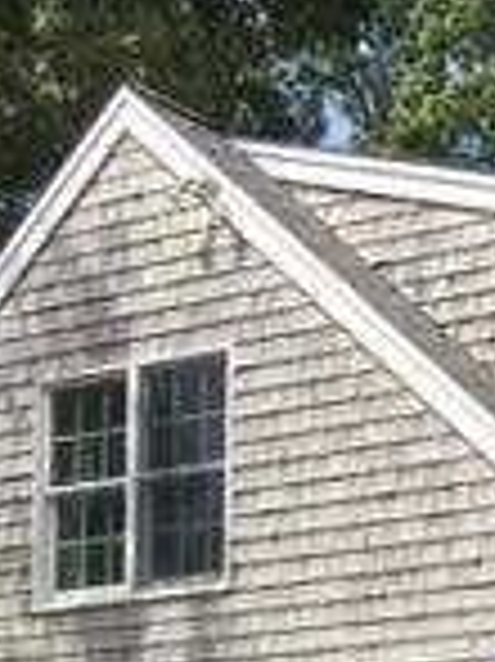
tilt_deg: +2.1
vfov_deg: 14.4
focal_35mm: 126
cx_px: 824
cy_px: 1040
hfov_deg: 11.1
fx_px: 2406
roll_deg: +0.2
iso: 32
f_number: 2.2
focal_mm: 4.15
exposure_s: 1/1319
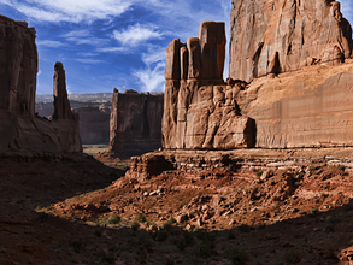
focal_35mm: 80
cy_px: 80
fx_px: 815
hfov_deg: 24.0
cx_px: 284
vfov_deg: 18.4
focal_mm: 29
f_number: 18
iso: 400
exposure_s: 1/250
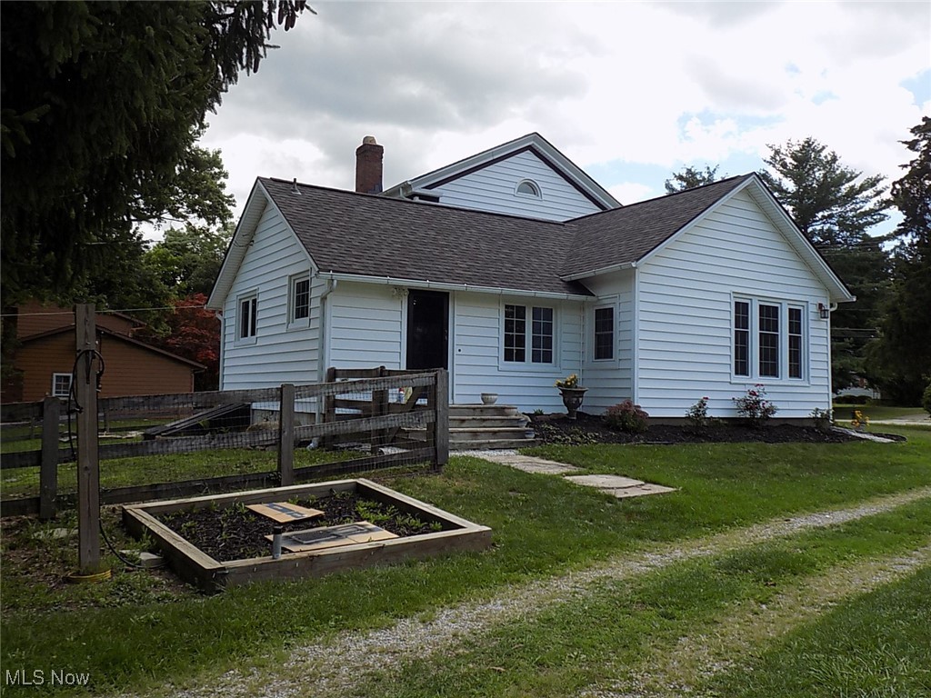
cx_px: 466
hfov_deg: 60.0
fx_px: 807
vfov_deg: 46.8
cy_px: 349
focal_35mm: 30
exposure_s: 1/500
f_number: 3.3
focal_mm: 5.3
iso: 80
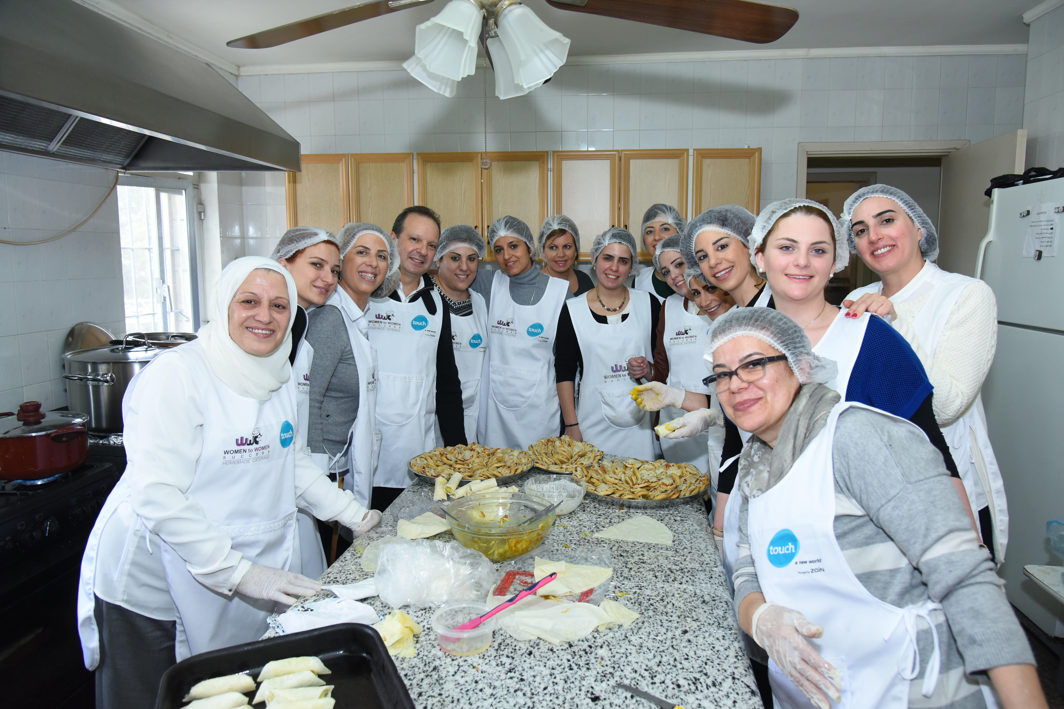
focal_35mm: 24
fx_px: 709
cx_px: 532
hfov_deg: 73.7
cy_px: 354
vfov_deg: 53.1
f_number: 5
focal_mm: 24
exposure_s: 1/125
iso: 1250
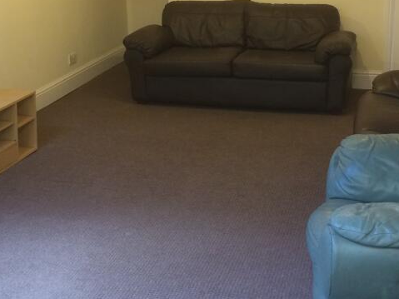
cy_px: 74
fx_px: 714
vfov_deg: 23.4
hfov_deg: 31.2
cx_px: 196
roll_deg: +0.3
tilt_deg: -13.0
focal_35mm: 62
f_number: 2.2
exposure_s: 1/33
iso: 160
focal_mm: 4.15
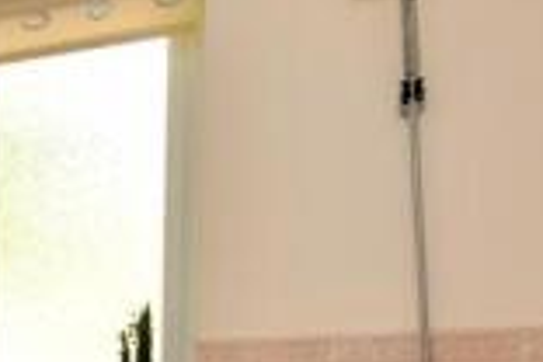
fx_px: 950
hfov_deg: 25.3
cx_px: -242
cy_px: 531
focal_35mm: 63
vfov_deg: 19.1
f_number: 5.6
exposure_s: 1/60
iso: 400
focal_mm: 10
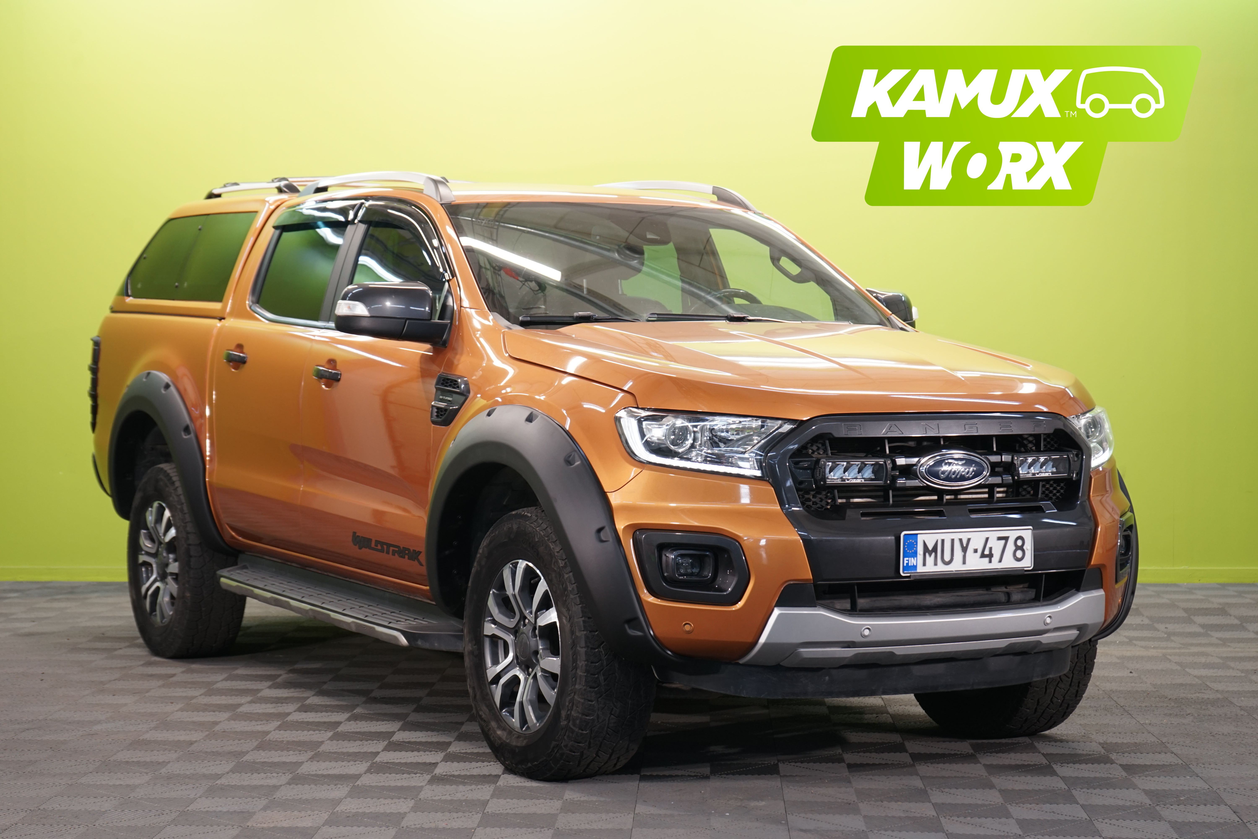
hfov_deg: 28.8
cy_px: 420
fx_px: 2446
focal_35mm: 70
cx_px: 629
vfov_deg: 19.5
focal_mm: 70
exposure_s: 1/25
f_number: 6.3
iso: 500
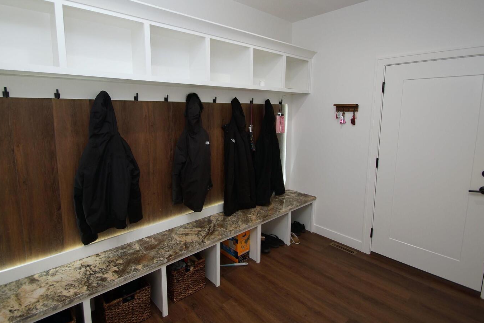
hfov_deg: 89.9
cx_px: 226
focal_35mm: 18
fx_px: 242
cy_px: 148
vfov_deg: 67.3
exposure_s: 1/60
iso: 250
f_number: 4
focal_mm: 10
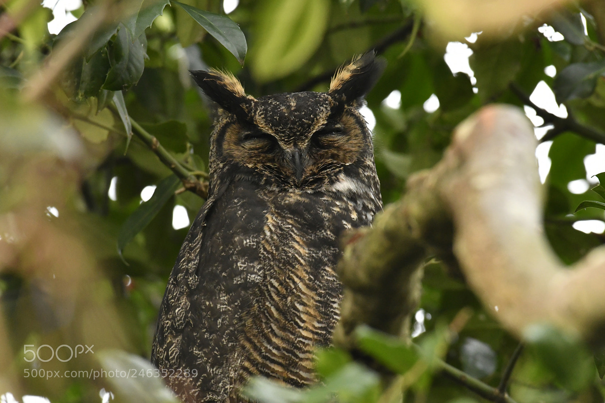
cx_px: 302
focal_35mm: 690
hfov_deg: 3.0
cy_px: 202
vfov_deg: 2.0
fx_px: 11593
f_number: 8
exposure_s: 1/250
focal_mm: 460
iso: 3200
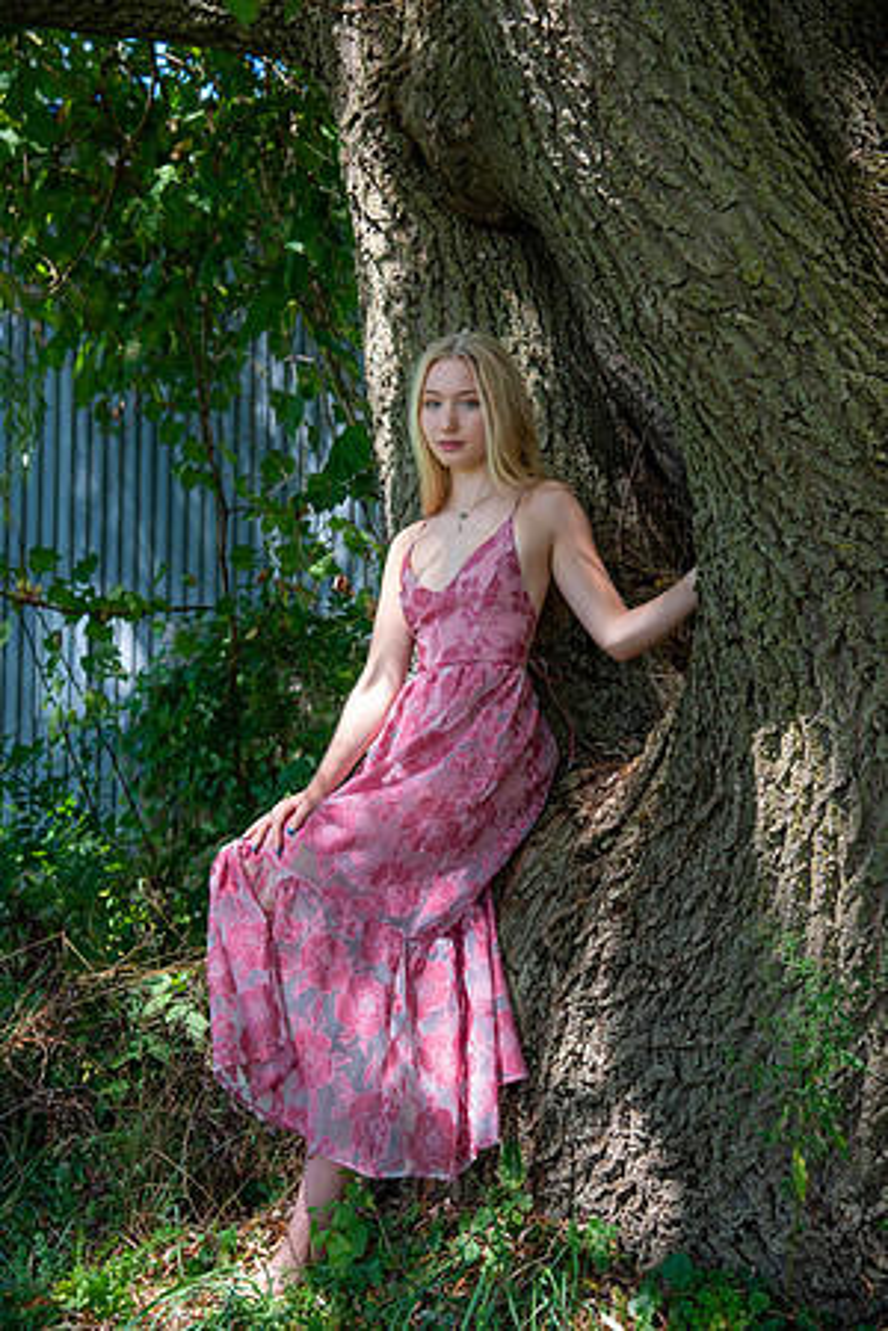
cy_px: 666
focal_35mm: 62
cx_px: 444
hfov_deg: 21.9
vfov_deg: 32.4
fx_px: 2294
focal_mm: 62
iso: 320
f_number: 5.6
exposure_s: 1/160
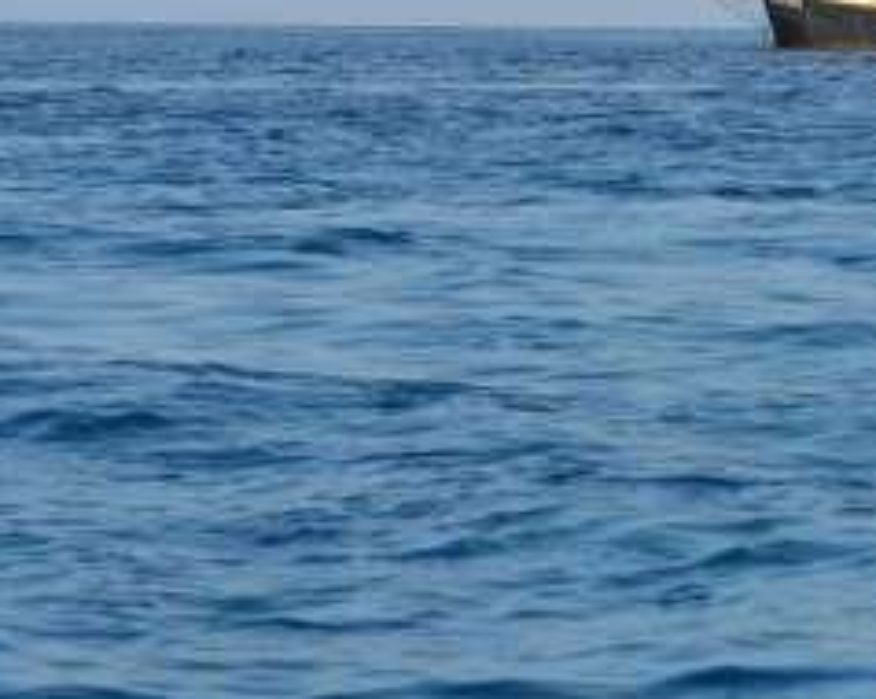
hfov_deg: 8.6
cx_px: 1108
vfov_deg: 6.9
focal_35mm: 221
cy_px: -265
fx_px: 5725
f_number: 11
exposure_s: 1/500
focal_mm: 70
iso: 250
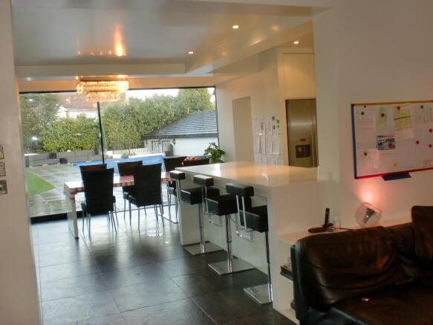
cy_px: 162
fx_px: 438
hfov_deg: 52.6
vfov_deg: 40.7
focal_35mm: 35
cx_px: 216
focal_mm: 6.3
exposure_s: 1/60
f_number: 3.1
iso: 160
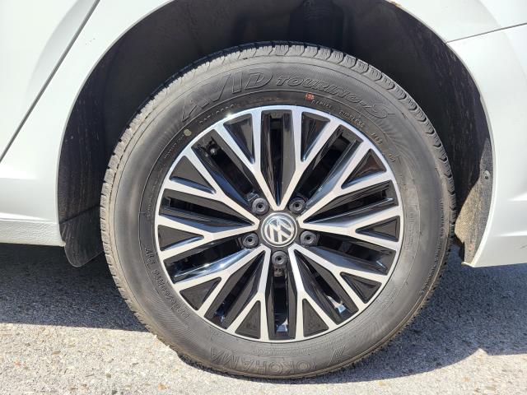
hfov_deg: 67.3
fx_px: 396
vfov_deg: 53.1
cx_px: 264
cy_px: 198
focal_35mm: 26
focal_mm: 5.4
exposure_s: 1/1265
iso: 40
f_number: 1.8
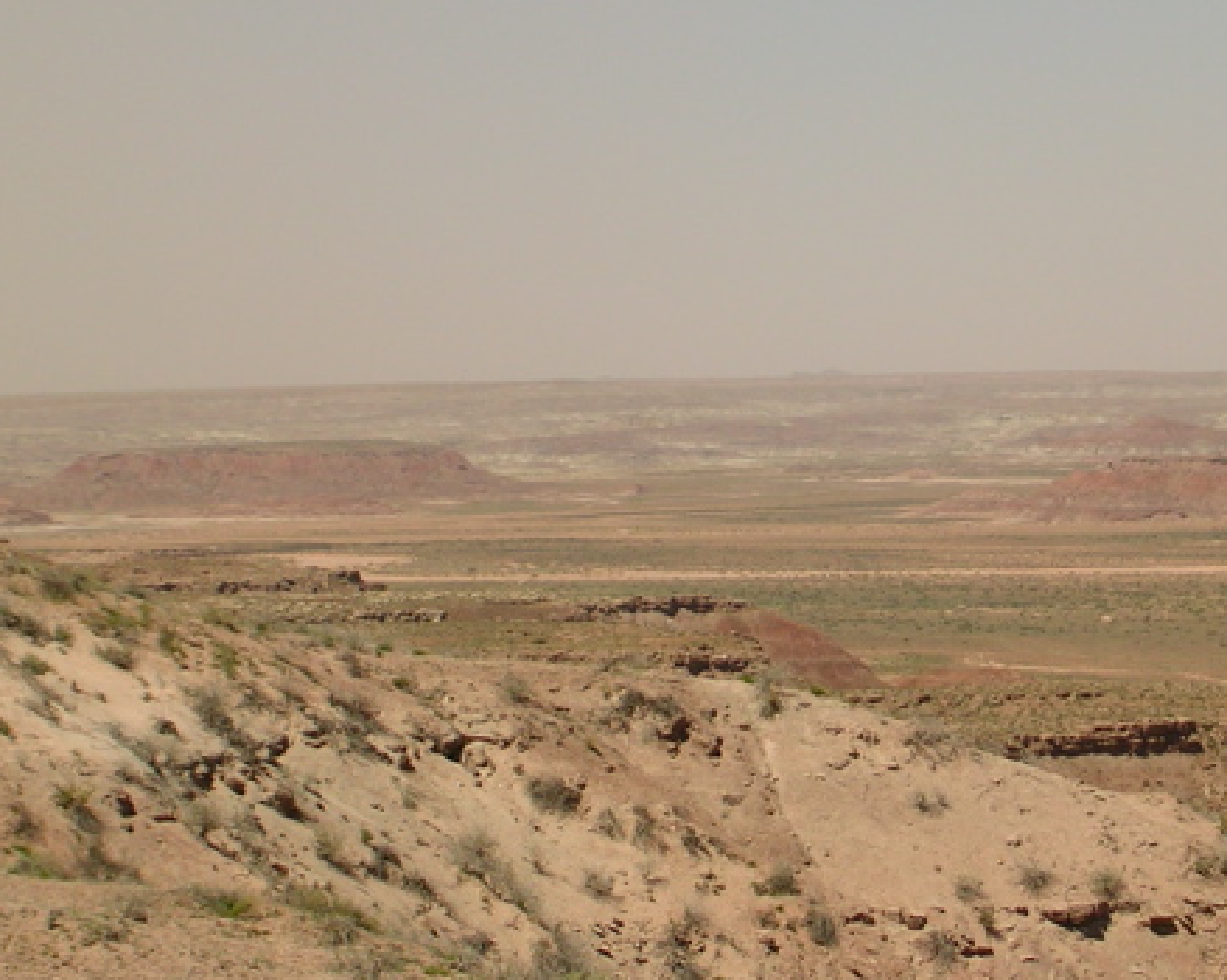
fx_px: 5953
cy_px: 347
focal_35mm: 164
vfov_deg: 9.4
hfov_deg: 11.8
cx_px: 849
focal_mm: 17.4
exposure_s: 1/576
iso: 50
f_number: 4.9
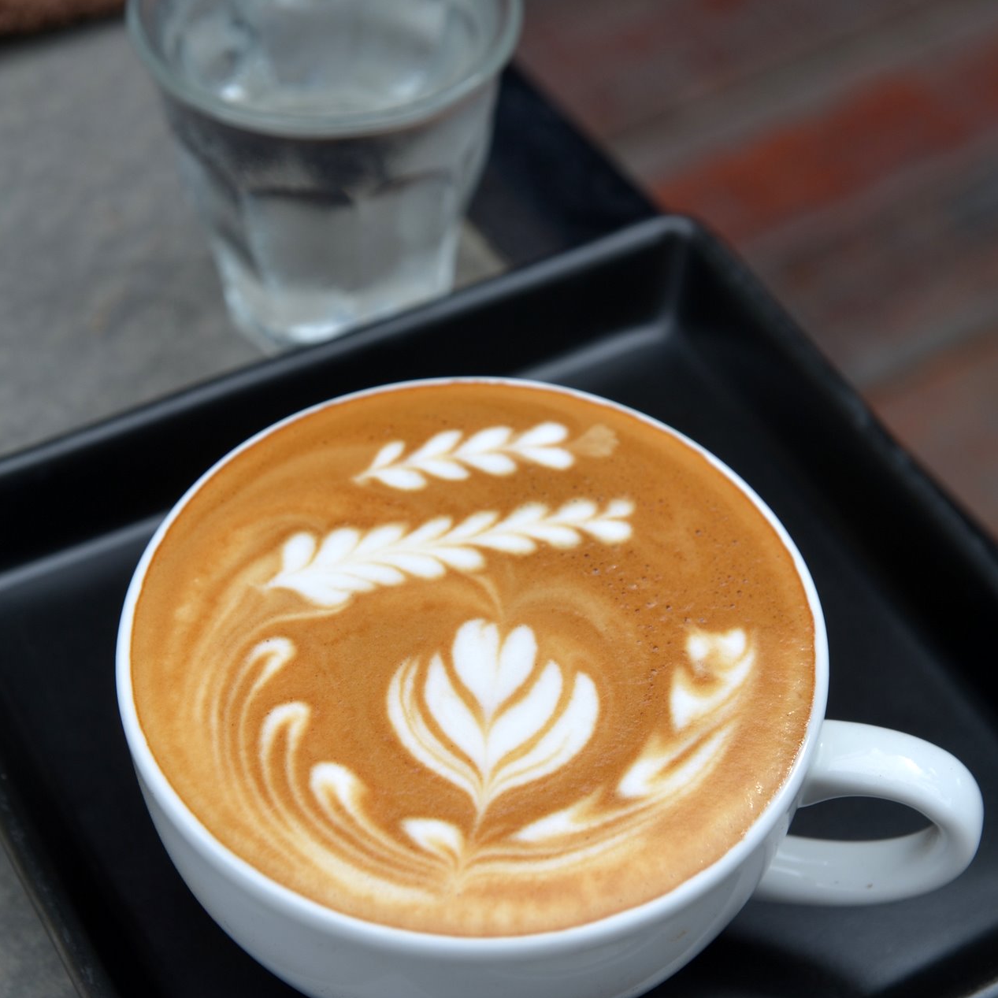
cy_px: 552
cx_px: 499
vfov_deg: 21.4
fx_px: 2642
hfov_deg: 21.4
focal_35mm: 81
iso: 100
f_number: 5
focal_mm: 42
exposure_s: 1/250
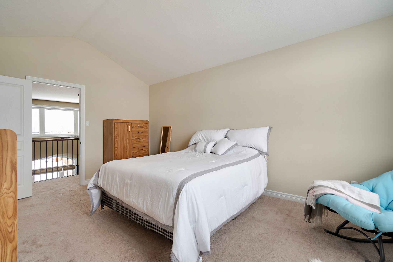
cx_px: 196
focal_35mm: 16
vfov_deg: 73.7
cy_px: 131
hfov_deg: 96.7
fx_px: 175
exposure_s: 1/25
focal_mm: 16
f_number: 8
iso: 640
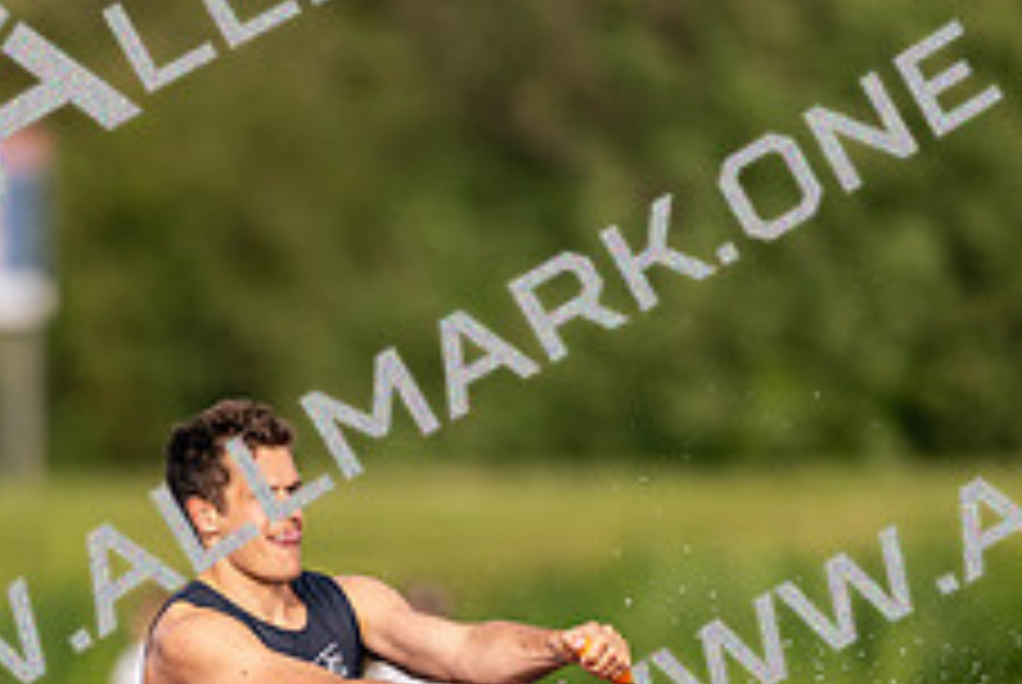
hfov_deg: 1.3
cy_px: 866
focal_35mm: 1532
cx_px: 203
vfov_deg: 0.9
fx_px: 43547
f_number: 4
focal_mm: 600
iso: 360
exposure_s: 1/2500
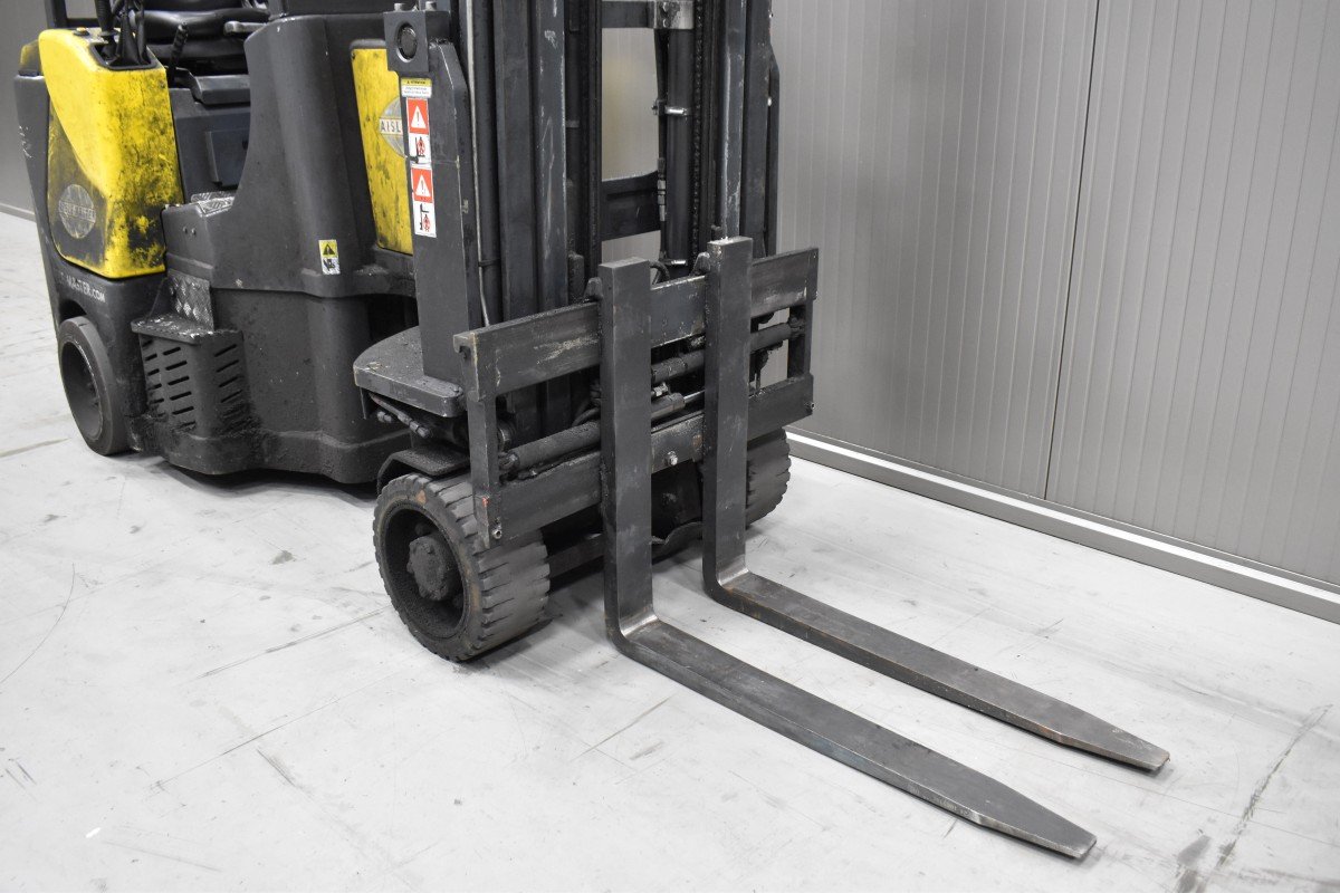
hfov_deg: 61.9
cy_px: 446
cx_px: 670
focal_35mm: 30
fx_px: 1117
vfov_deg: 43.6
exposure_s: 1/30
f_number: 4.5
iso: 1600
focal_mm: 20
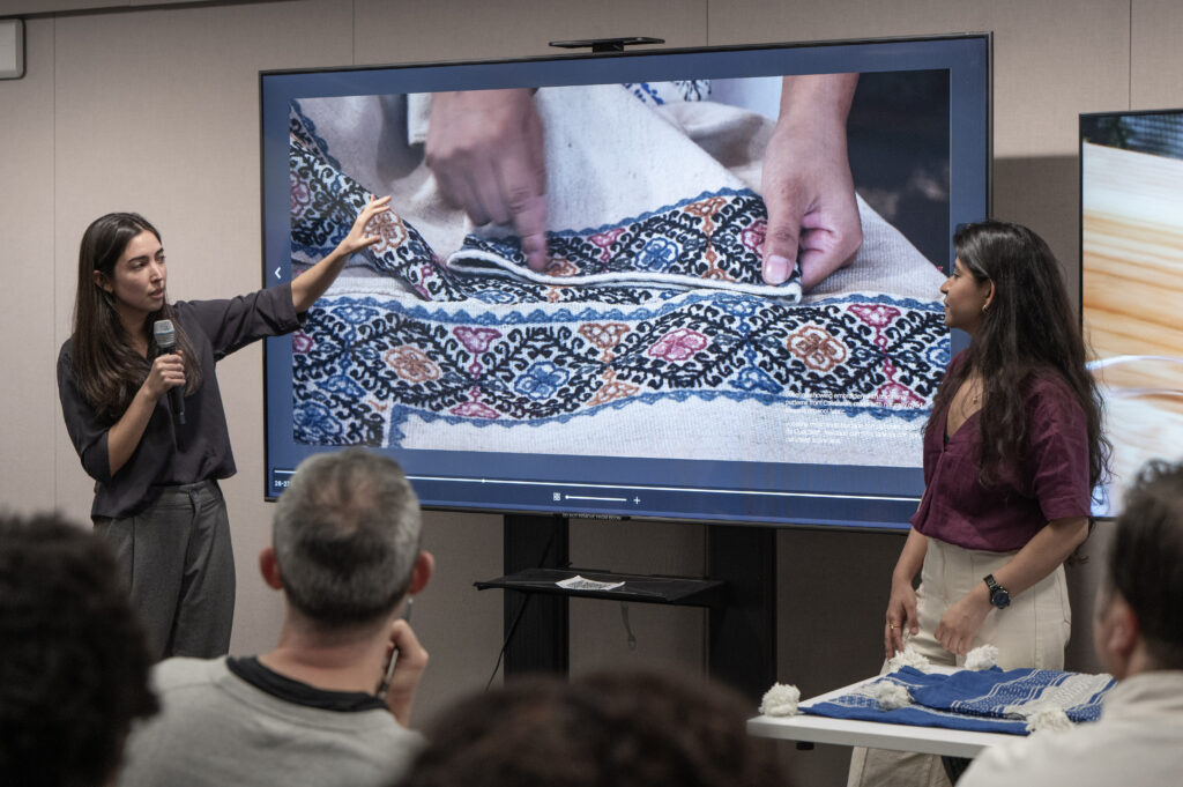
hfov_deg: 28.9
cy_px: 394
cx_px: 592
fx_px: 2298
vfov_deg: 19.4
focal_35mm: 70
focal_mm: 70
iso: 3200
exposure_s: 1/160
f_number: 5
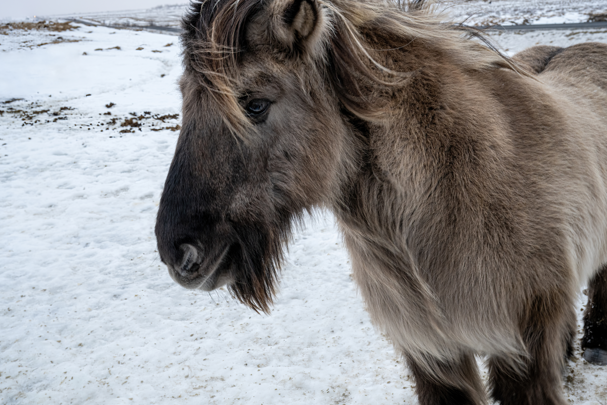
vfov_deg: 35.4
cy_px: 190
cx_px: 314
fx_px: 634
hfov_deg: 51.2
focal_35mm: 38
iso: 640
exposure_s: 1/50
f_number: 9
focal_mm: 32.5
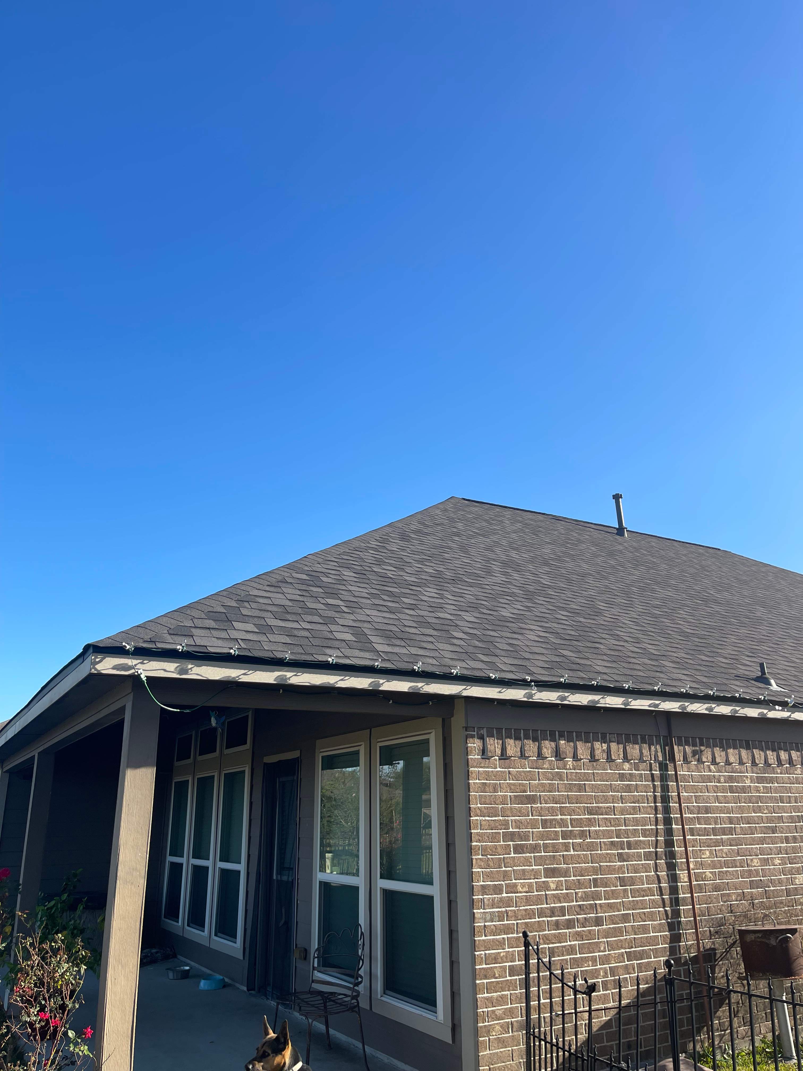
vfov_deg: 69.4
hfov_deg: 54.9
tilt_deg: +19.7
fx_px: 773
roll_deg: +1.3
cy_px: 536
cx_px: 402
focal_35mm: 25
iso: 32
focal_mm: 5.1
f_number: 1.6
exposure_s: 1/2203
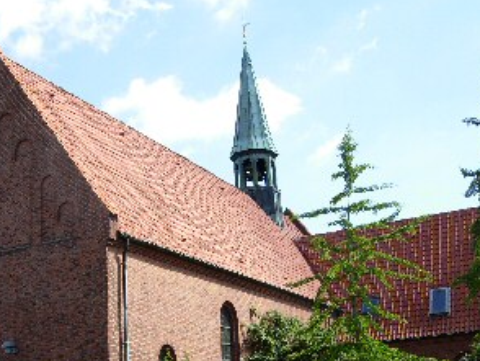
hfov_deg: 36.5
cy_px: 244
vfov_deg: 27.9
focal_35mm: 52
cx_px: 171
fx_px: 722
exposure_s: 1/215
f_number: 4.3
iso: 50
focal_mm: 7.5
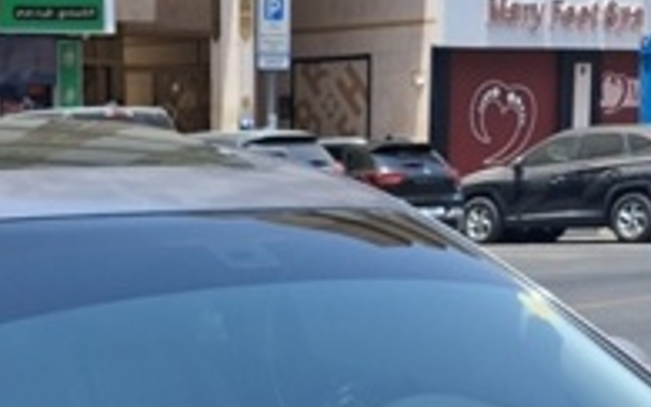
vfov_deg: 13.6
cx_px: 174
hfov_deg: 23.3
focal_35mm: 88
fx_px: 1562
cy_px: 684
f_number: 1.8
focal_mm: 4
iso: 25
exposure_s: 1/411
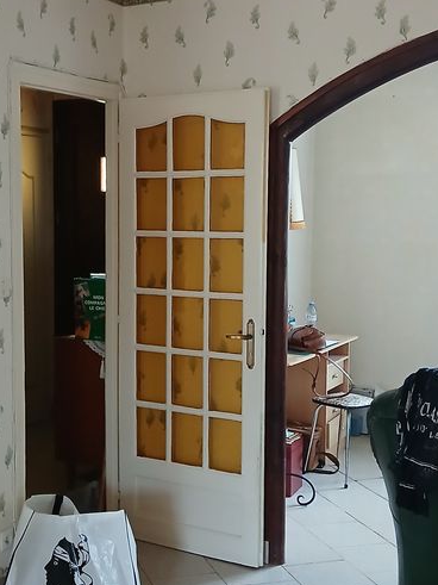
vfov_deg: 36.2
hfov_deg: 27.3
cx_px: 136
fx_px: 895
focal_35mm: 53
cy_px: 300
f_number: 1.8
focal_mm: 3.98
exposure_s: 1/20
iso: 400
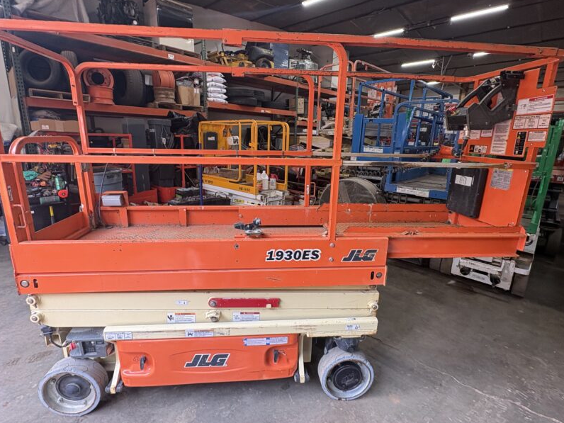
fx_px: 293
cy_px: 207
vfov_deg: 71.6
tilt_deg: -9.2
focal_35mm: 18
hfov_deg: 87.7
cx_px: 276
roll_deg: -0.6
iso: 160
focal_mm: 2.22
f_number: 2.2
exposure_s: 1/60
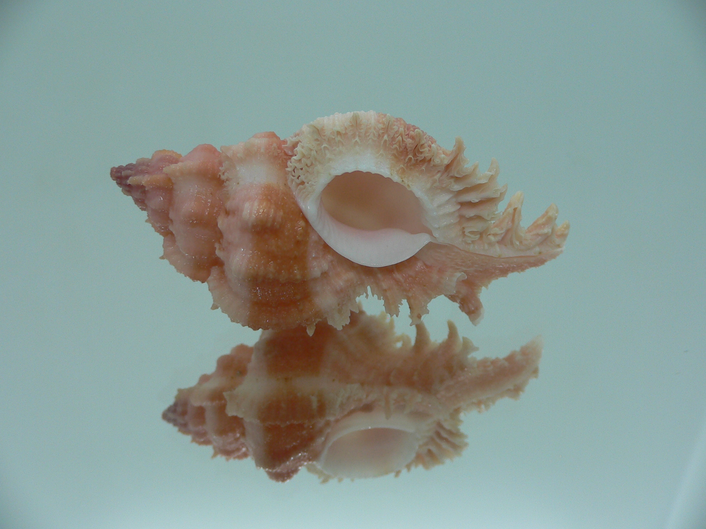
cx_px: 348
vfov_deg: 39.7
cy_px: 265
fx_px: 734
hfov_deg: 51.4
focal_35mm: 36
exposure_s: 1/60
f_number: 2.8
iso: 80
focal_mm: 4.6
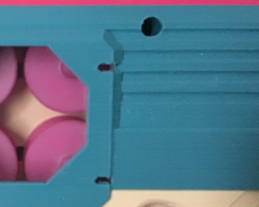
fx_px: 521
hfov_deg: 26.6
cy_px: 133
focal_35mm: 68
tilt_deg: -9.1
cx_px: 10
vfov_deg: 22.4
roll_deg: -2.1
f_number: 2.4
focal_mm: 3.3
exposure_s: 1/17
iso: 800
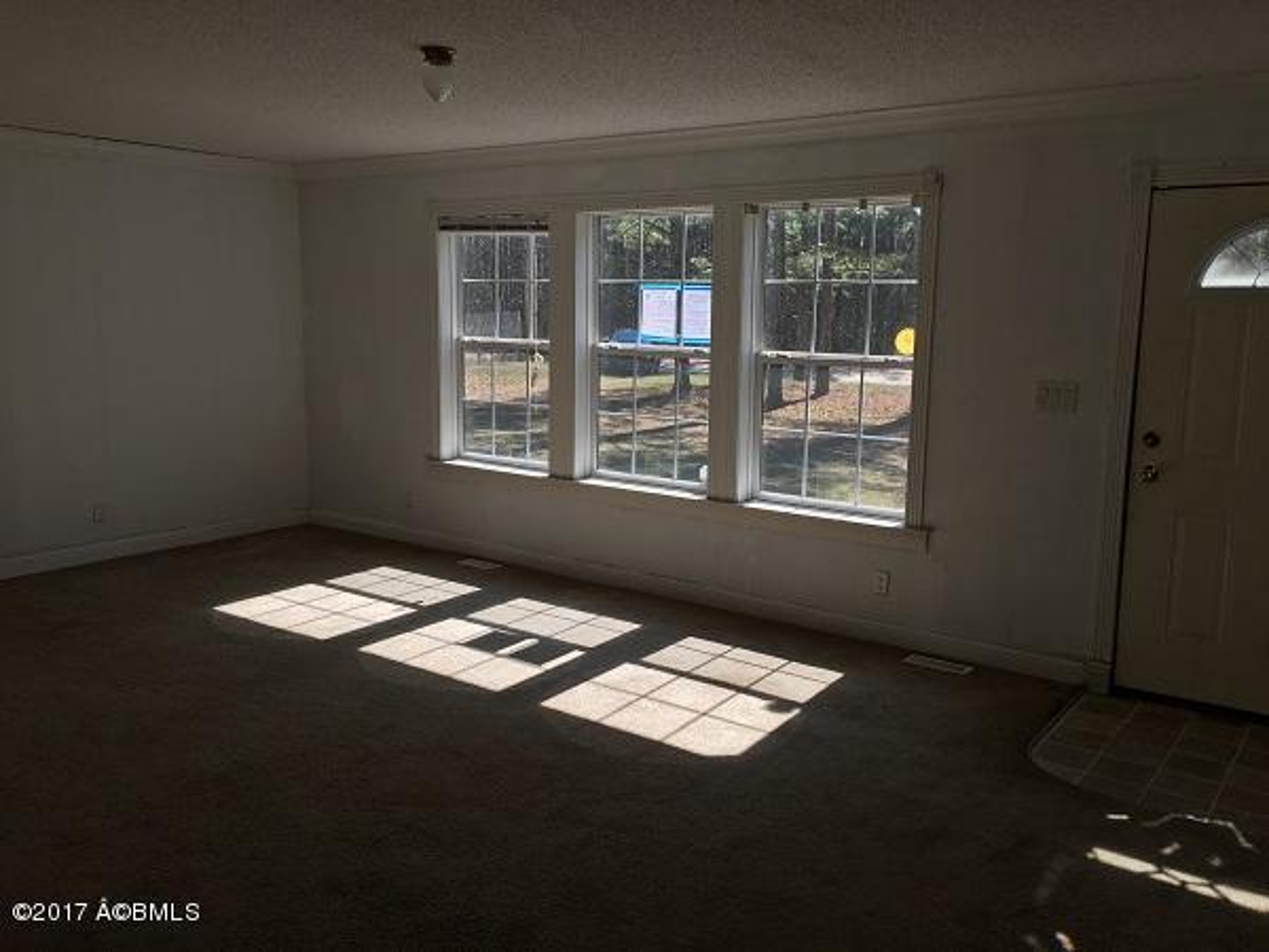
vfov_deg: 48.2
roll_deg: -1.5
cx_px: 634
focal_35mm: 29
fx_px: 1063
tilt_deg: -7.1
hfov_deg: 61.7
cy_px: 476
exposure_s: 1/388
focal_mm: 4.15
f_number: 2.2
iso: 25
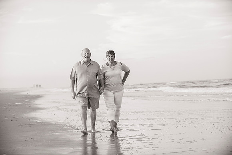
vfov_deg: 17.5
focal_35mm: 78
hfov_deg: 26.0
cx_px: 116
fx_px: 503
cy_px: 78
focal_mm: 78
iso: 800
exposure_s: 1/1600
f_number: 3.5
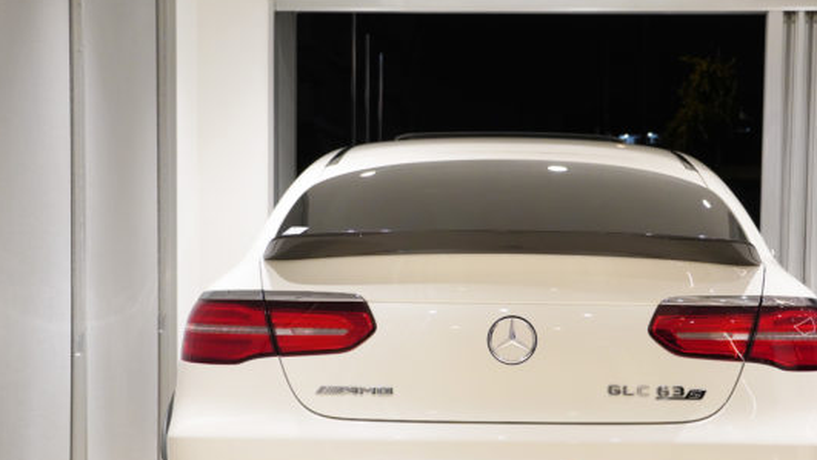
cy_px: 345
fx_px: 1517
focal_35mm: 70
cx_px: 514
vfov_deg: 17.2
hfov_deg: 30.0
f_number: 4.5
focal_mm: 32
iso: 800
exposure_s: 1/160
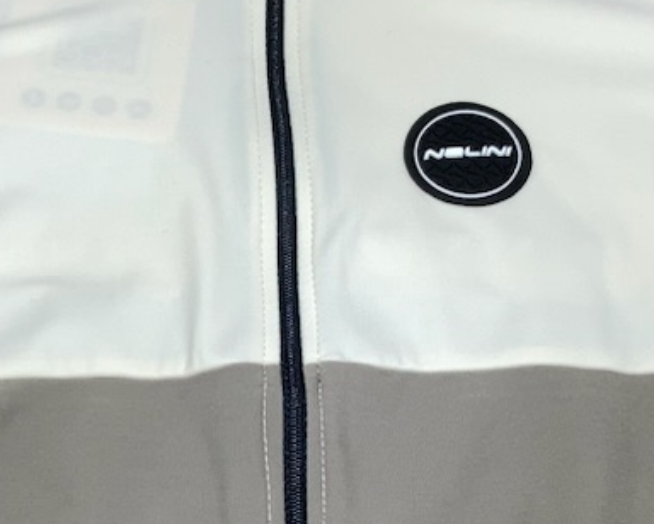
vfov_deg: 16.9
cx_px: 221
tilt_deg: -59.9
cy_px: 303
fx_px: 1763
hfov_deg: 20.9
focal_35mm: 91
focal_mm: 3.99
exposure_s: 1/17
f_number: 1.8
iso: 40
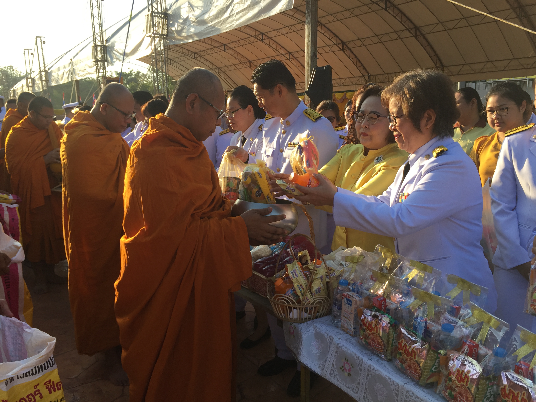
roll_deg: -0.5
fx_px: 449
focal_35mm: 29
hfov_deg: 61.7
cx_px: 268
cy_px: 201
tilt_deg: -9.2
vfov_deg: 48.2
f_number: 2.2
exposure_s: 1/746
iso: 32
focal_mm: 4.15
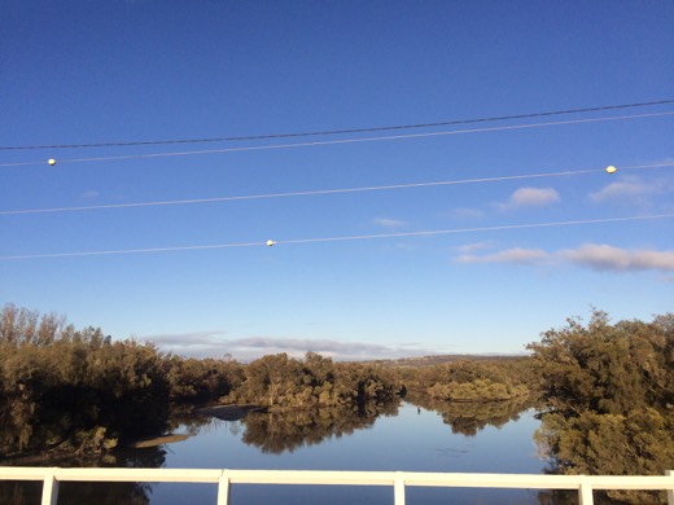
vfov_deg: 48.2
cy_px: 252
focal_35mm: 29
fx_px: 565
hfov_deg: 61.7
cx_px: 337
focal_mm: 4.15
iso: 40
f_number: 2.2
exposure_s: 1/2415
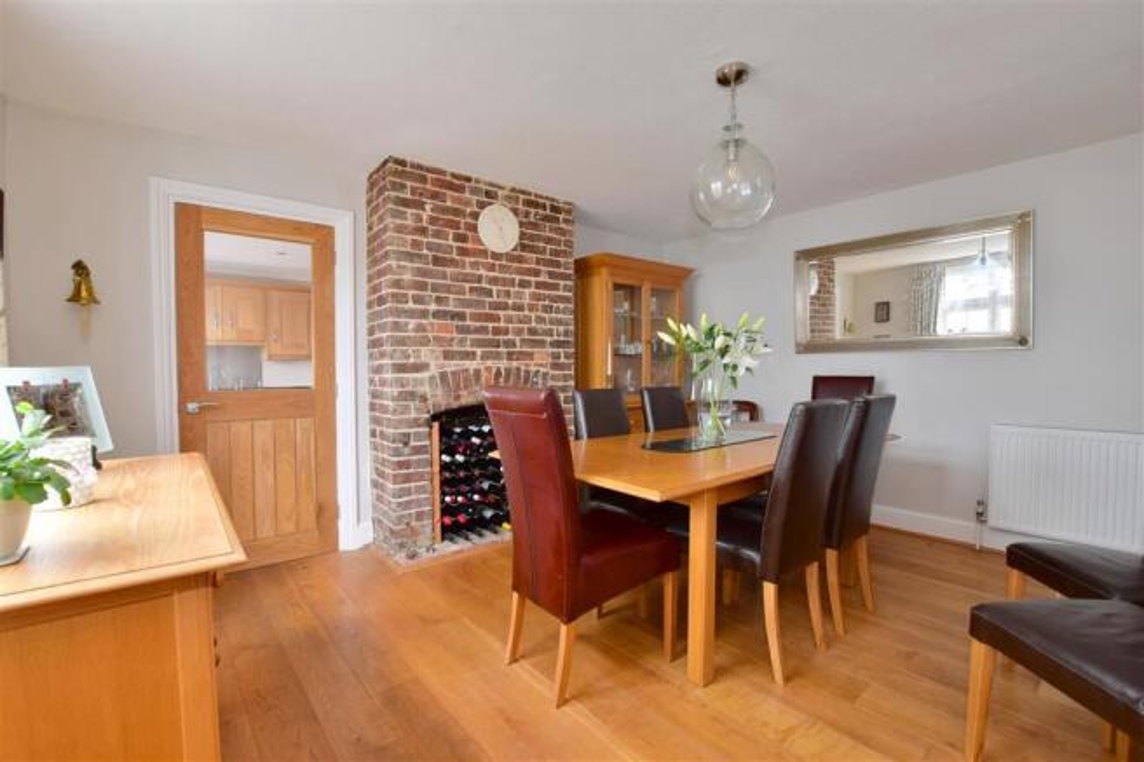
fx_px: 477
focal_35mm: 15
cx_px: 572
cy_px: 381
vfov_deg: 77.3
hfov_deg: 100.4
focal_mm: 10
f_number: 11
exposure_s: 1
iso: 400
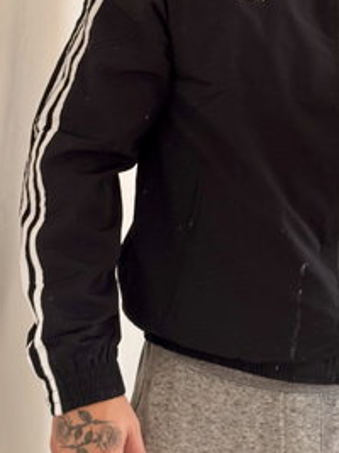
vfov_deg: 19.9
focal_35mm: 96
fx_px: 1255
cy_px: 14
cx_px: 275
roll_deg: +1.4
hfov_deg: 15.3
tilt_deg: -15.4
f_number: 1.78
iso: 200
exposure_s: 1/60
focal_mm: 6.76
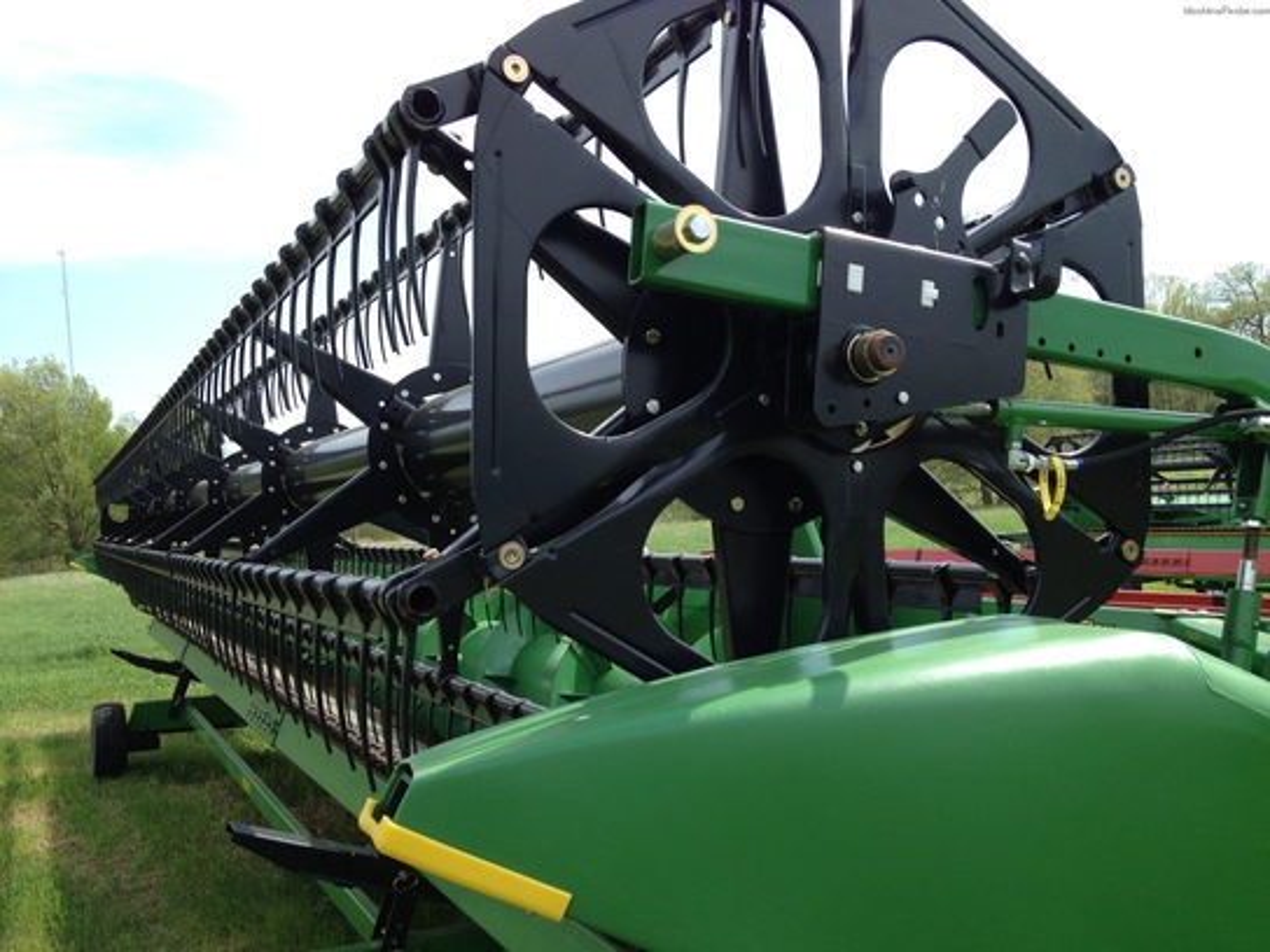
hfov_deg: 52.6
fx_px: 1284
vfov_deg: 40.7
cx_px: 635
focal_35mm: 35
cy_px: 476
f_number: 2.4
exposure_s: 1/812
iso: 50
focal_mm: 4.28
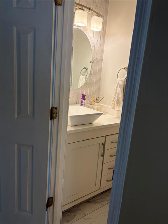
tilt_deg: -12.5
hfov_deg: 53.1
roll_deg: -4.3
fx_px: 168
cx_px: 84
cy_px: 112
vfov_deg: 67.3
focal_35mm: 26
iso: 100
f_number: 1.6
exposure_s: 1/120
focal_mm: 5.96
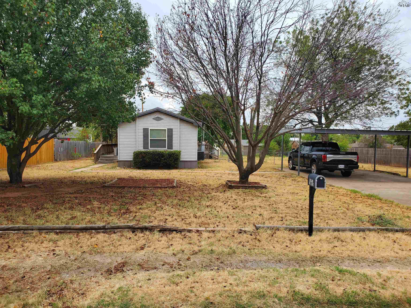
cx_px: 206
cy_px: 154
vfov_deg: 53.1
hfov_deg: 67.3
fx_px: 309
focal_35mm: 26
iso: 50
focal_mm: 4.3
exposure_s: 1/477
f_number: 2.4
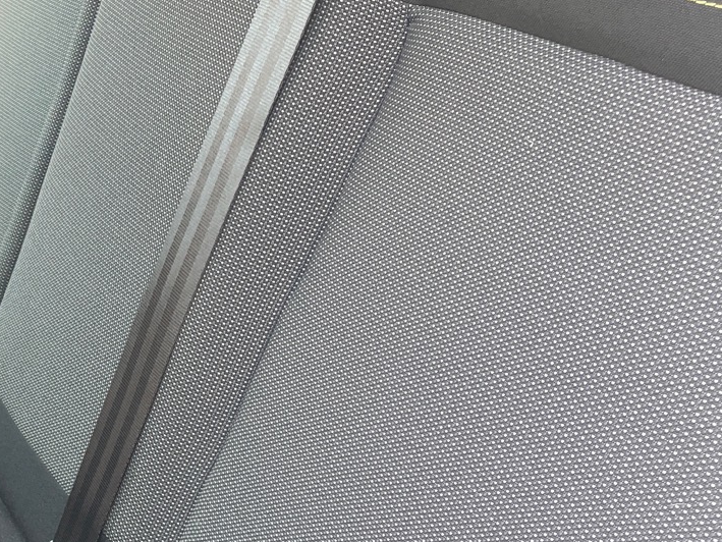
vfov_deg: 21.7
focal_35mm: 66
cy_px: 491
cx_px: -39
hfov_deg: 27.3
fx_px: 1377
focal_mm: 4.2
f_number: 1.6
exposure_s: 1/121
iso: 100
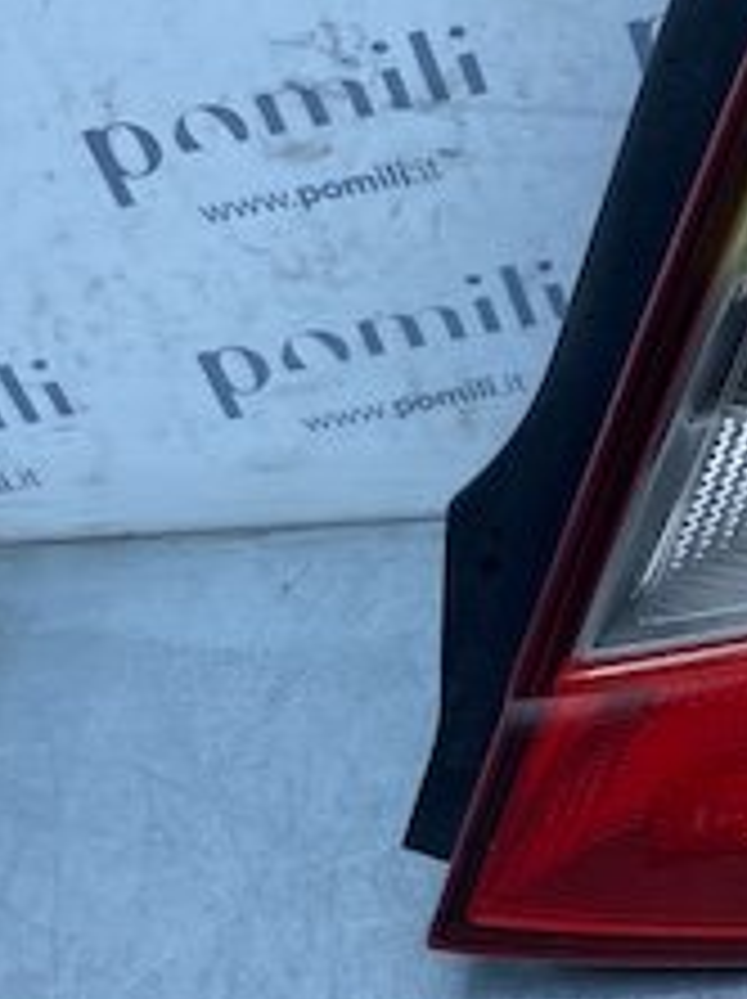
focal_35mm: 75
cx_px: 918
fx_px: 2162
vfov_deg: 26.0
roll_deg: -0.5
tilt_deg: -42.7
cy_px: 490
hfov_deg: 18.5
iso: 32
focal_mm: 4.25
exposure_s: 1/877
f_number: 1.8
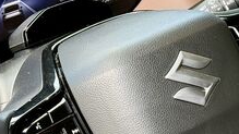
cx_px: 260
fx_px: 1292
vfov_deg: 5.9
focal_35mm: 204
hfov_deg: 10.4
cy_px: 86
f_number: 1.78
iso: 160
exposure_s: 1/101
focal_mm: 6.76
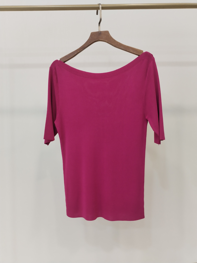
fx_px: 220
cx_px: 98
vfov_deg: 61.7
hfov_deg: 48.2
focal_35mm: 29
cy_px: 132
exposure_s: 1/60
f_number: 1.8
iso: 298
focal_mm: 4.75
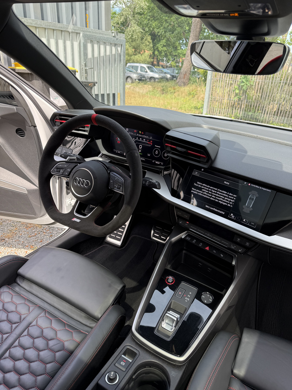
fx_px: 270
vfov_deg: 71.6
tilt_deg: -24.4
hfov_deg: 56.8
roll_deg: -1.9
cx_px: 146
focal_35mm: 24
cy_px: 195
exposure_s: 1/416
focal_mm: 6.76
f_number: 1.78
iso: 80
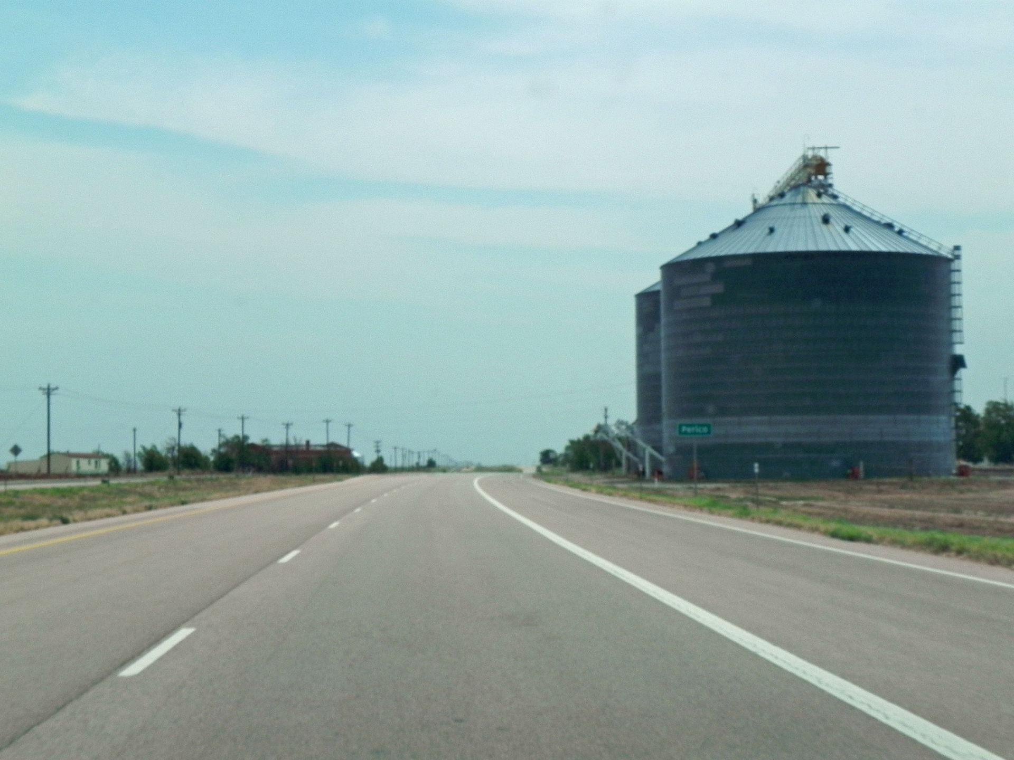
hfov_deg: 29.4
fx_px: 1933
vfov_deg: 22.3
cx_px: 507
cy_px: 380
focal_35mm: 66
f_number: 7.1
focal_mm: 11.8
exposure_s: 1/502
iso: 160
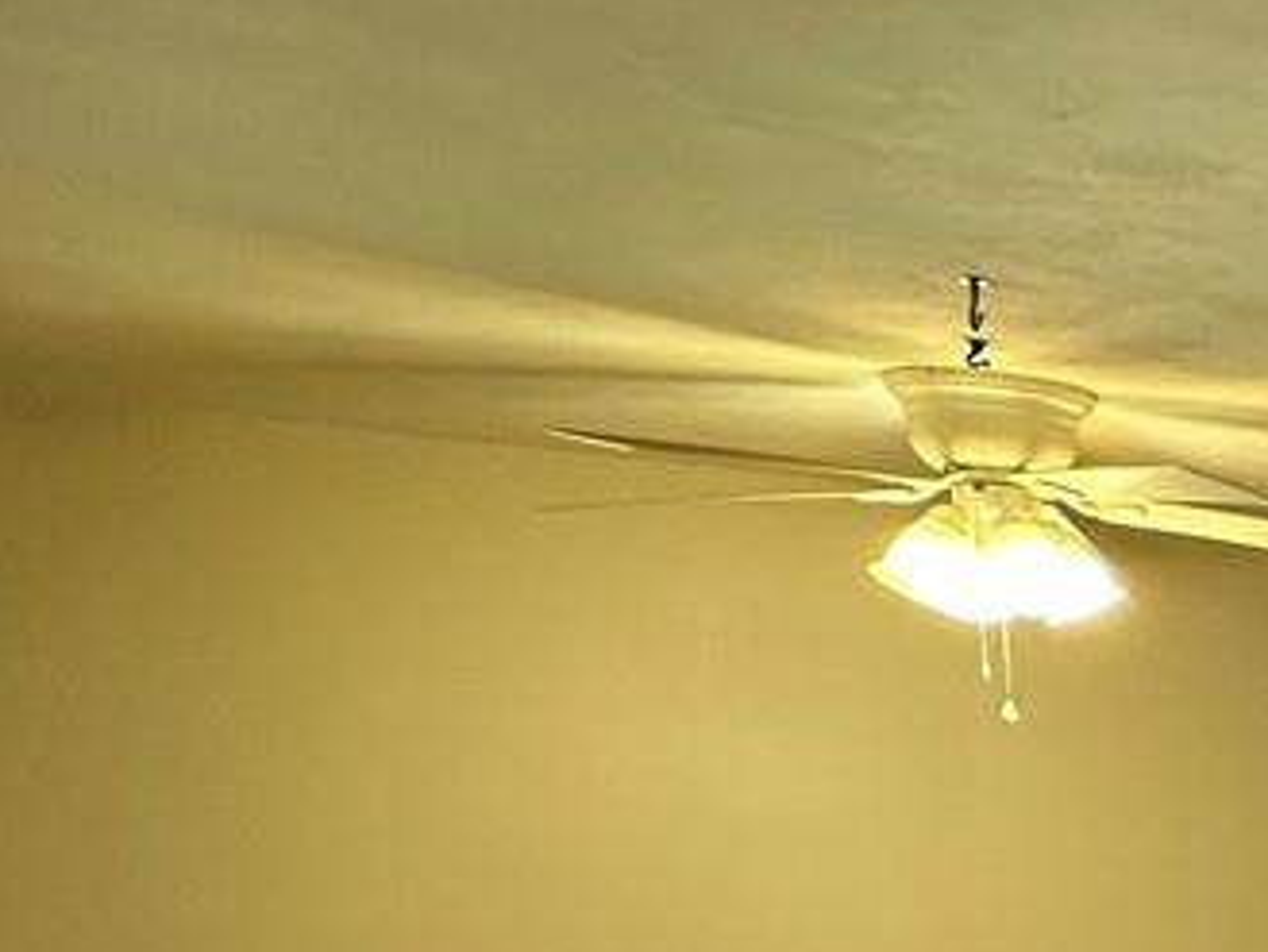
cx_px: 2640
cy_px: 1156
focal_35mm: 68
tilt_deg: -5.0
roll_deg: -0.4
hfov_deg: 17.8
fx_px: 2492
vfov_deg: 20.2
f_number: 2.2
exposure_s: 1/120
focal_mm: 2.22
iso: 200
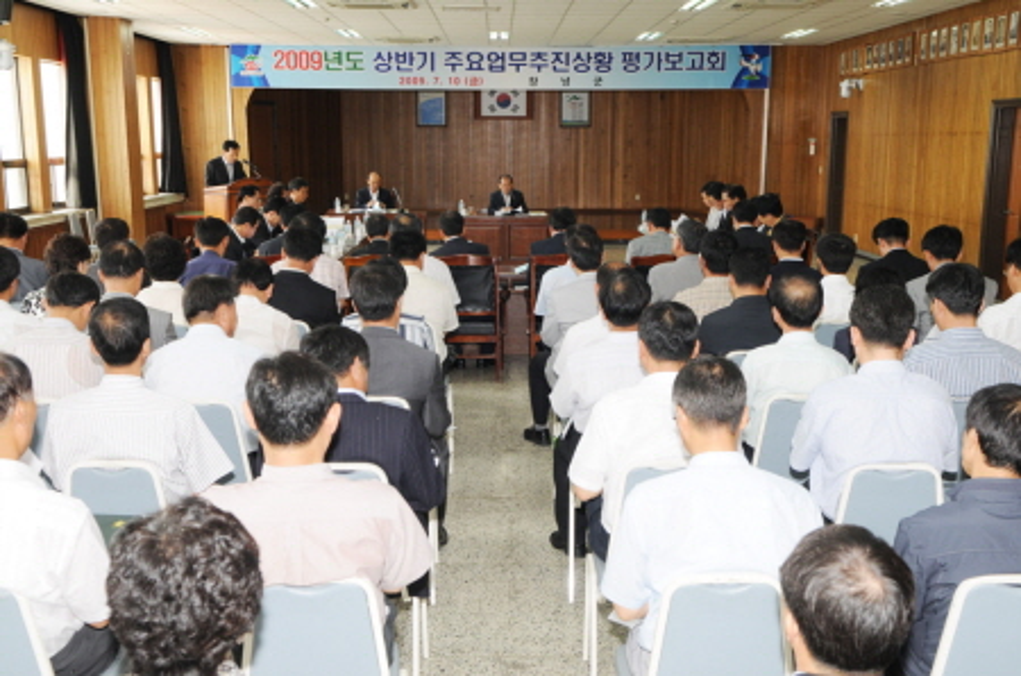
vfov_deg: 31.8
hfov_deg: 46.5
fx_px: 1189
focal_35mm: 42
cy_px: 338
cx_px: 510
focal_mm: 28
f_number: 5.6
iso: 400
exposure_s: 1/60
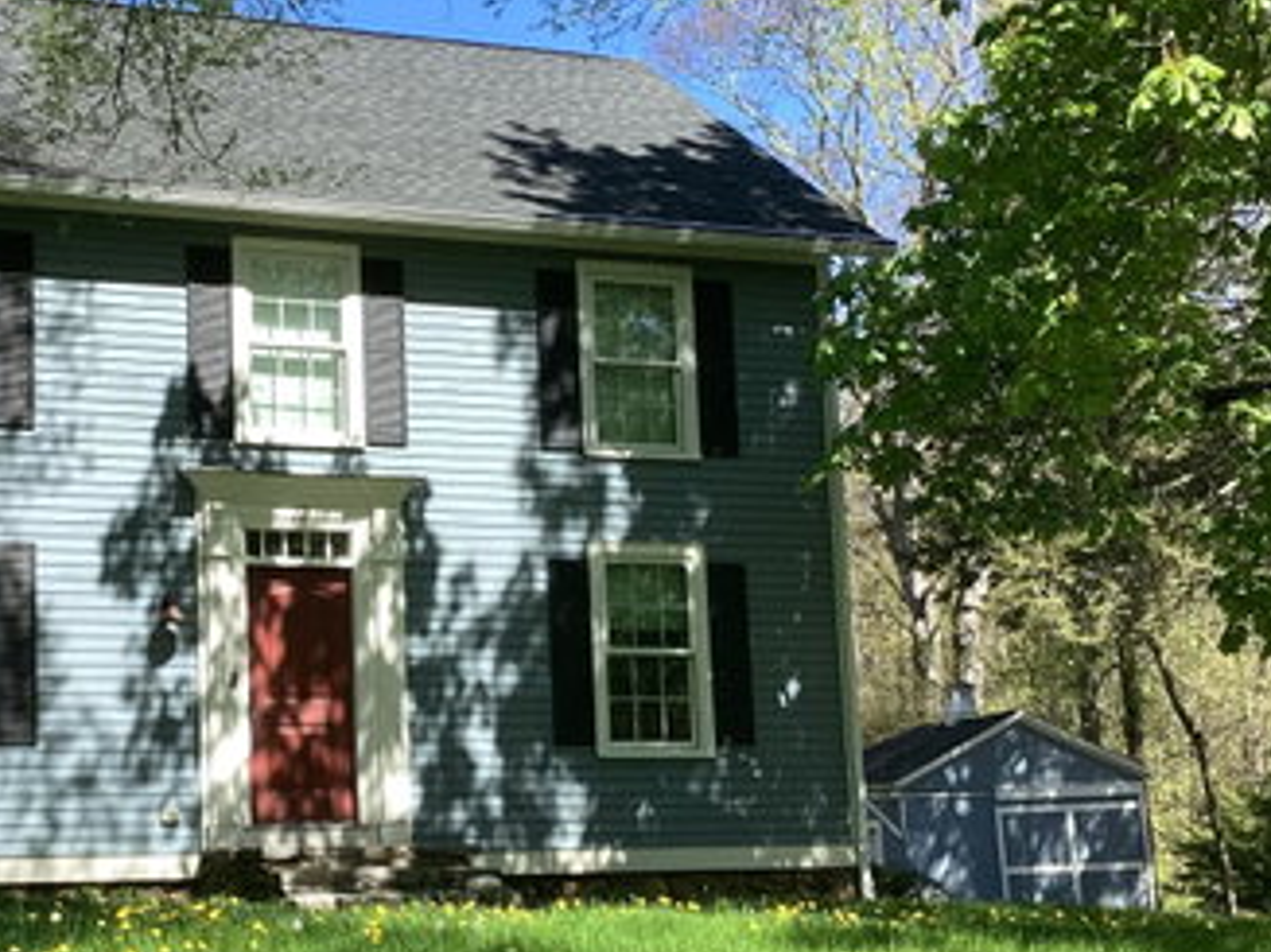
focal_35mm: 58
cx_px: 303
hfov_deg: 32.6
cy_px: 447
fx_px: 2129
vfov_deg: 25.2
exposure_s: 1/494
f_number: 2.4
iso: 25
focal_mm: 3.3
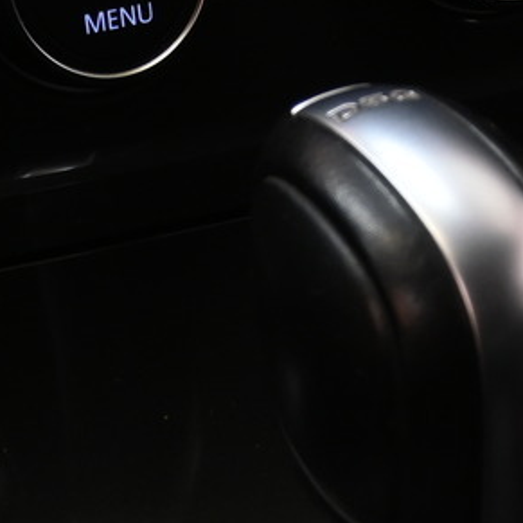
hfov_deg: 10.7
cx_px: 372
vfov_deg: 10.2
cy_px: 906
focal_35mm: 163
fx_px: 2793
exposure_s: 1/40
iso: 640
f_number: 4.2
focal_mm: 23
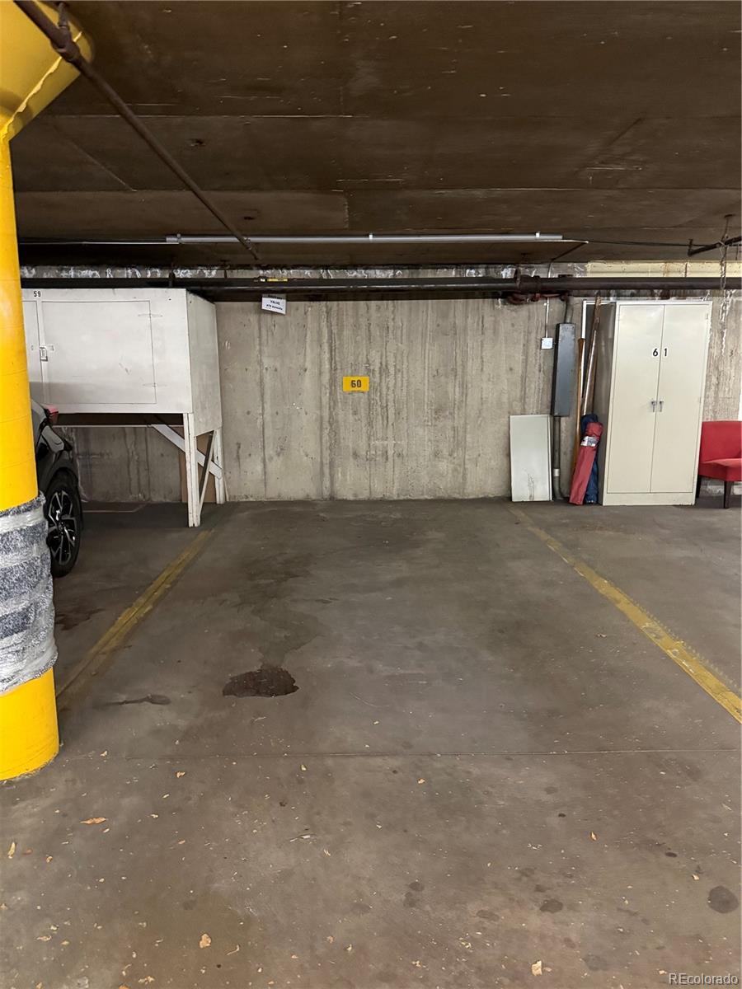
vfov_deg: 71.6
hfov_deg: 56.8
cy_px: 494
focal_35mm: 24
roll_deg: +1.0
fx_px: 686
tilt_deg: -11.3
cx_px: 371
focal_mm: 6.76
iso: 800
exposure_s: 1/30
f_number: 1.78
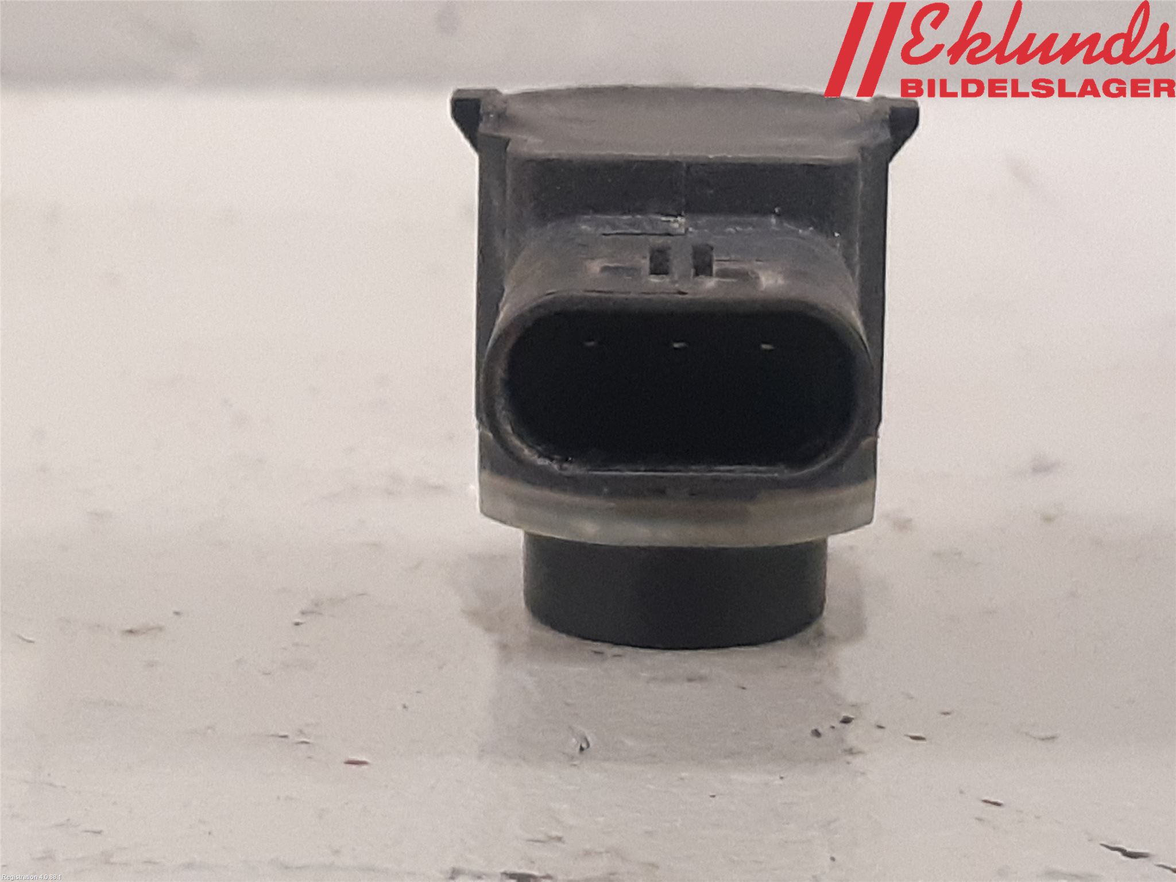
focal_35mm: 26
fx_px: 883
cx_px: 588
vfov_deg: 53.1
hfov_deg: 67.3
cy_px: 441
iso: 250
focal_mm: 3.93
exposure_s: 1/50
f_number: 1.7
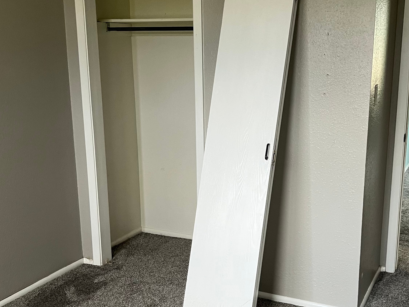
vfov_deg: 40.5
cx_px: 237
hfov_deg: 52.4
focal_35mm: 35
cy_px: 117
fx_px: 414
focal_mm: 5.1
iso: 160
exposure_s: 1/60
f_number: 1.6
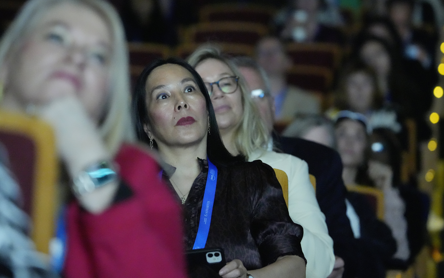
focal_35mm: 272
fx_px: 3291
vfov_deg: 4.8
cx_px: 222
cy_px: 143
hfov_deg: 7.7
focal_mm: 266
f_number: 6.3
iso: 25600
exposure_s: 1/100
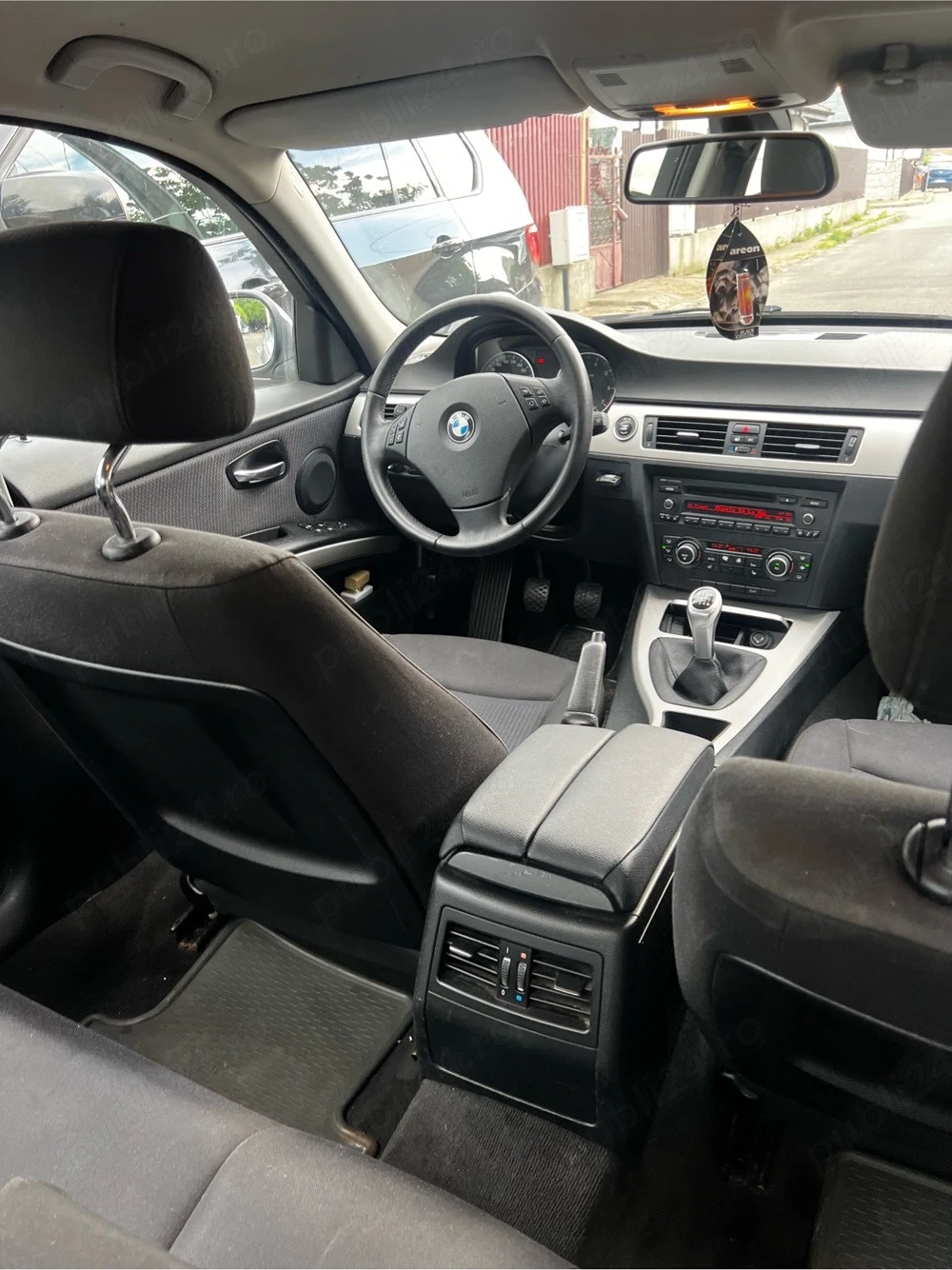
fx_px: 954
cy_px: 635
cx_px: 476
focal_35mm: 26
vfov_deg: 67.3
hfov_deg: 53.0
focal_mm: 5.7
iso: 80
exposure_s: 1/79
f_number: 1.5
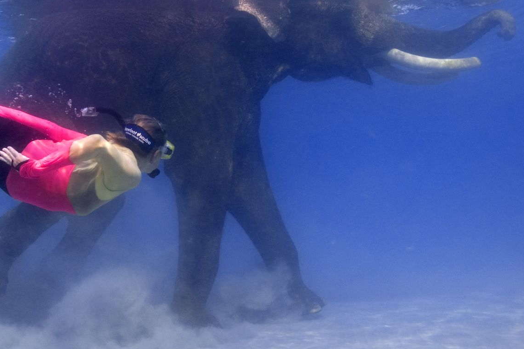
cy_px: 114
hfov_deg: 41.7
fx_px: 653
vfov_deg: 29.7
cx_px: 99
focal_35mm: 45
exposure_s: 1/200
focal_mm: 17
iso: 100
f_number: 4.5
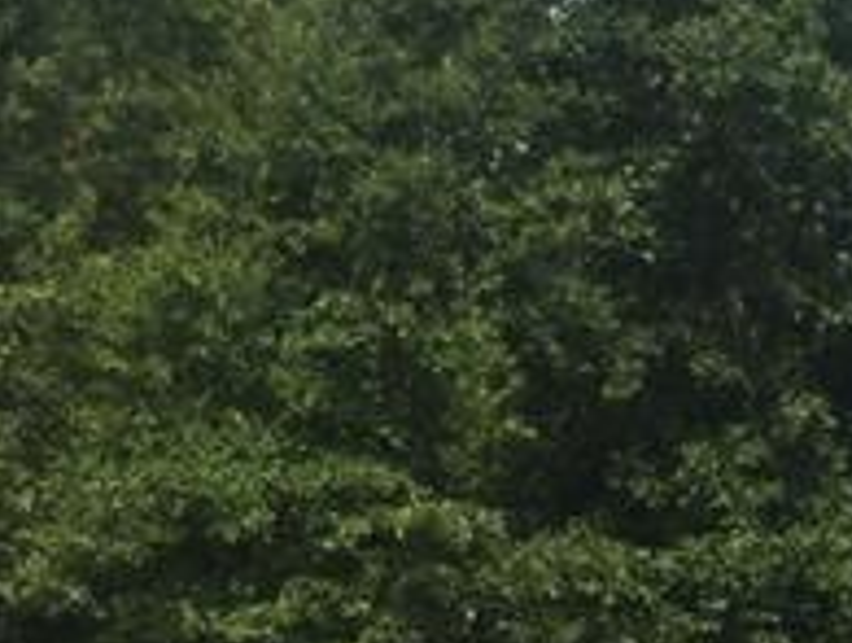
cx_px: 1250
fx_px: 2343
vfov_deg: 15.5
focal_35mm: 95
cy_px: 477
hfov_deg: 18.4
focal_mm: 4.15
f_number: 2.2
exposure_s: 1/2326
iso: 32
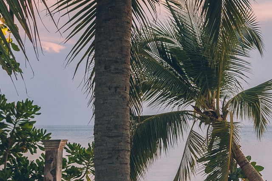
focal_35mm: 83
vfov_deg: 16.4
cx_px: 411
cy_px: 69
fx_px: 627
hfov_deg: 20.8
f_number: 4
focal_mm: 24
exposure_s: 1/250
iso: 200
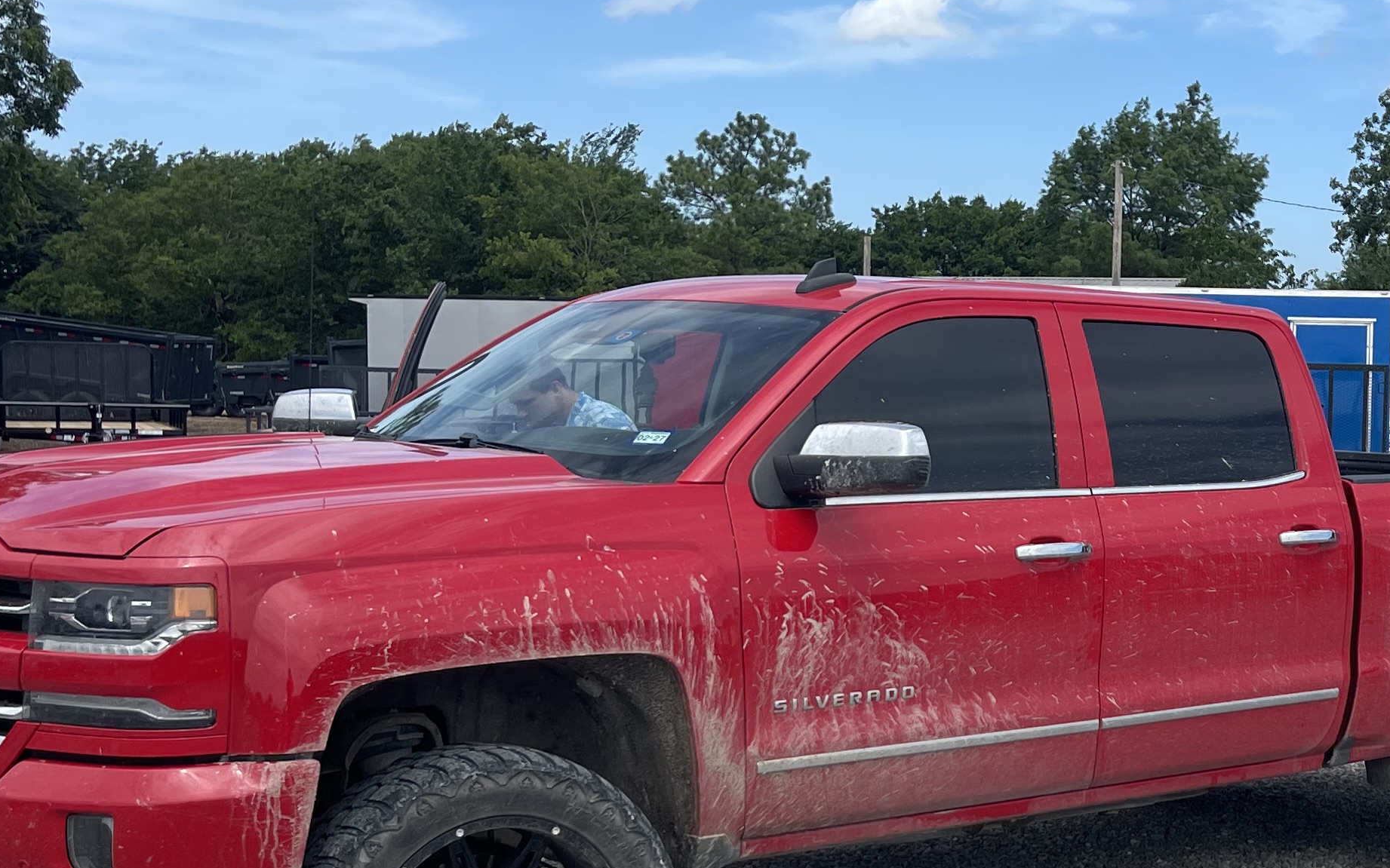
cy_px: 541
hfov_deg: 33.3
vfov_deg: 22.3
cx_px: 1251
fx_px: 2197
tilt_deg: -5.6
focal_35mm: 58
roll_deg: -1.8
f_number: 1.6
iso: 32
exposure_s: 1/3448
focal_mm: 5.1
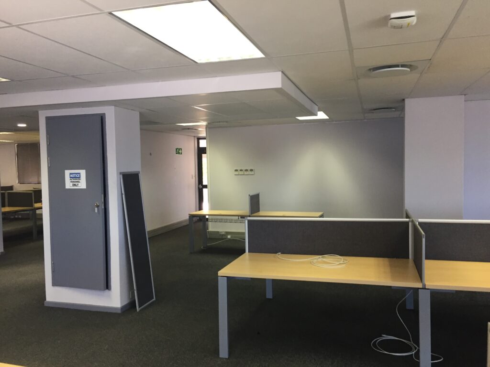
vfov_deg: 48.2
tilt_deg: -4.3
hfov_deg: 61.7
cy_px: 184
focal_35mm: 29
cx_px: 245
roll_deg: +0.4
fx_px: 411
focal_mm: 4.15
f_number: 2.2
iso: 80
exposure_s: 1/33
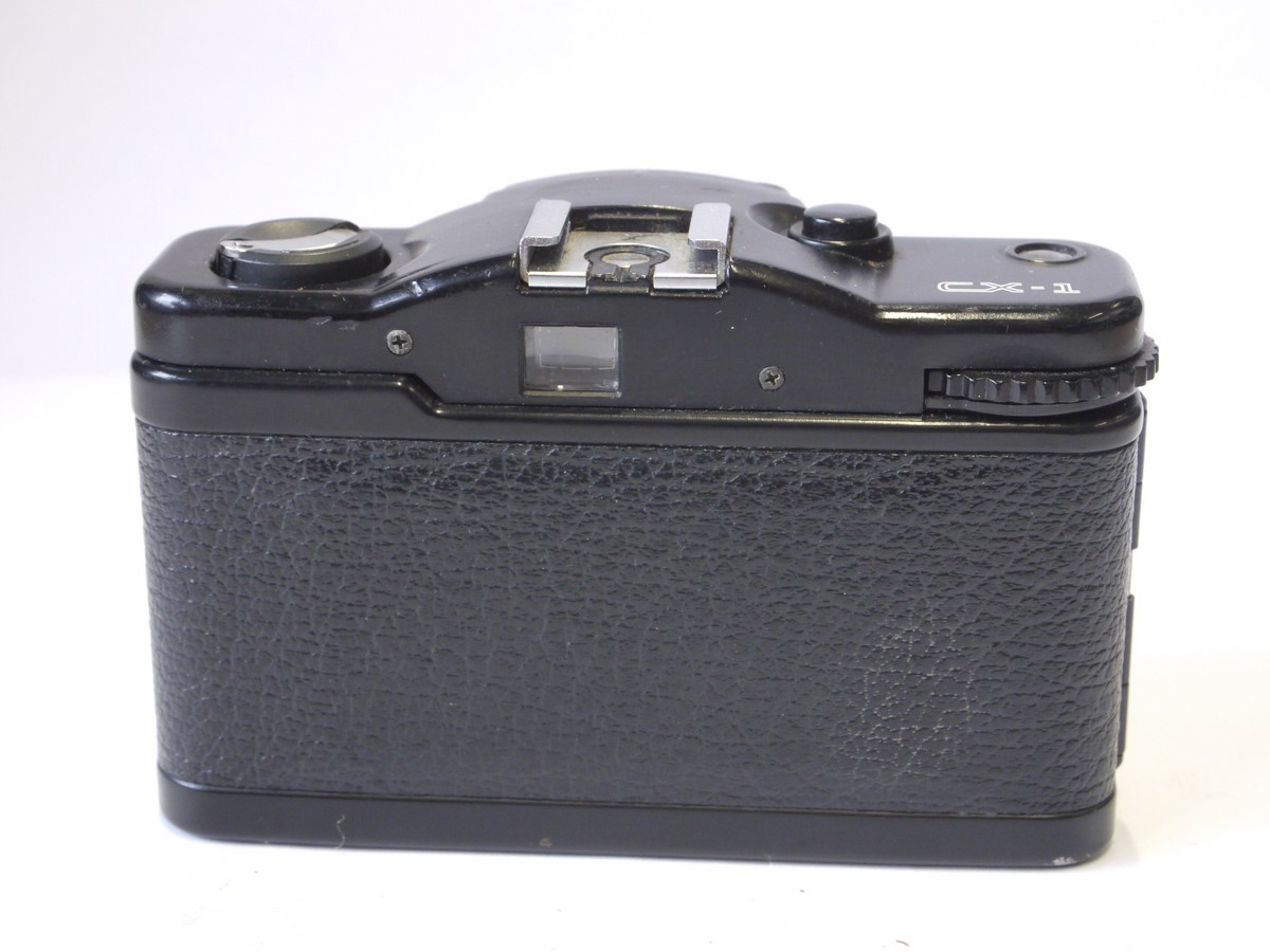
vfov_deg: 19.9
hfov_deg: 26.3
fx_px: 2715
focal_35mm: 74
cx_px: 635
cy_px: 476
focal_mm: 37
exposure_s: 1/13
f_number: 11
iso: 800
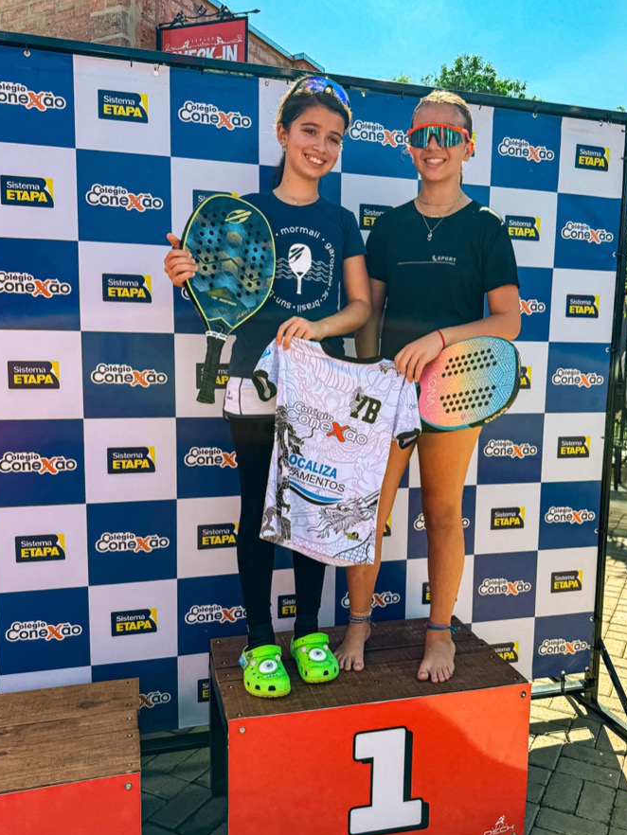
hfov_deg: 48.0
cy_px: 428
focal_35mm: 29
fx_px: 700
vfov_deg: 61.6
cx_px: 367
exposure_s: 1/1700
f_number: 1.8
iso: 80
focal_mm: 6.76
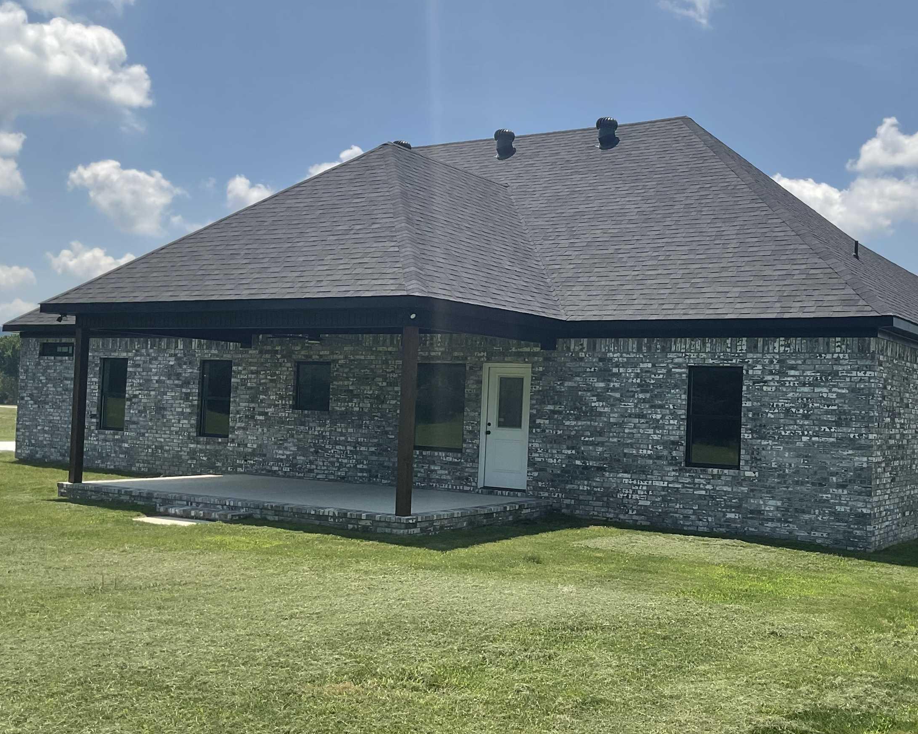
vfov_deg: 37.3
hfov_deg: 45.4
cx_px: 580
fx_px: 1087
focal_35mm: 40
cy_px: 378
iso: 16
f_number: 1.8
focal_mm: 3
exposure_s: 1/2427
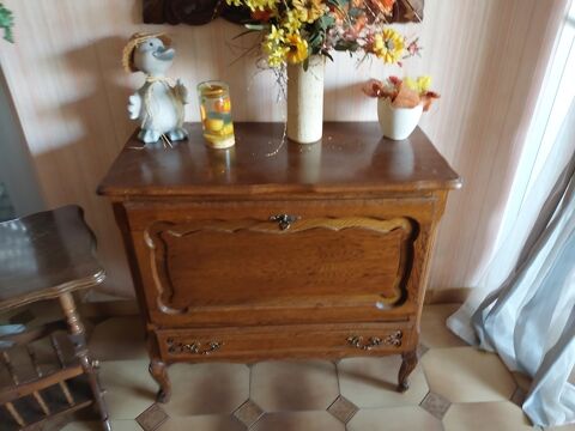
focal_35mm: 30
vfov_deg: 46.8
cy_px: 216
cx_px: 288
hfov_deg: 60.0
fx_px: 498
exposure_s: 1/25
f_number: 1.8
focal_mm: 4.6
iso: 400
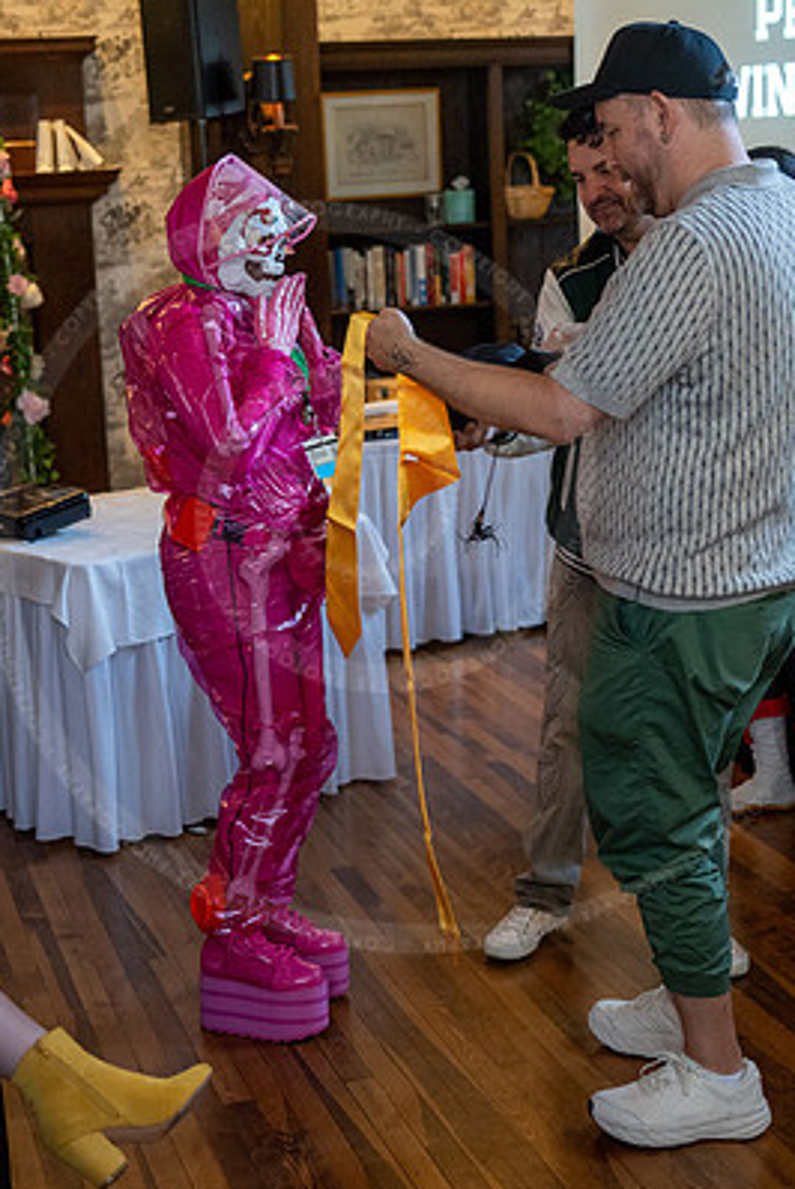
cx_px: 389
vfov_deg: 32.9
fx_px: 2017
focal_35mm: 61
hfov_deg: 22.3
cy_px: 565
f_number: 2
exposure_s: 1/250
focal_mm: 36
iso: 2200
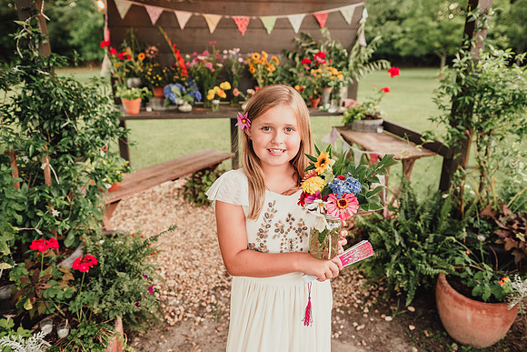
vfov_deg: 53.2
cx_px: 264
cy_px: 176
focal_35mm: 24
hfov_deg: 73.7
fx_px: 351
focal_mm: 24
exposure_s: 1/200
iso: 320
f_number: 2.8
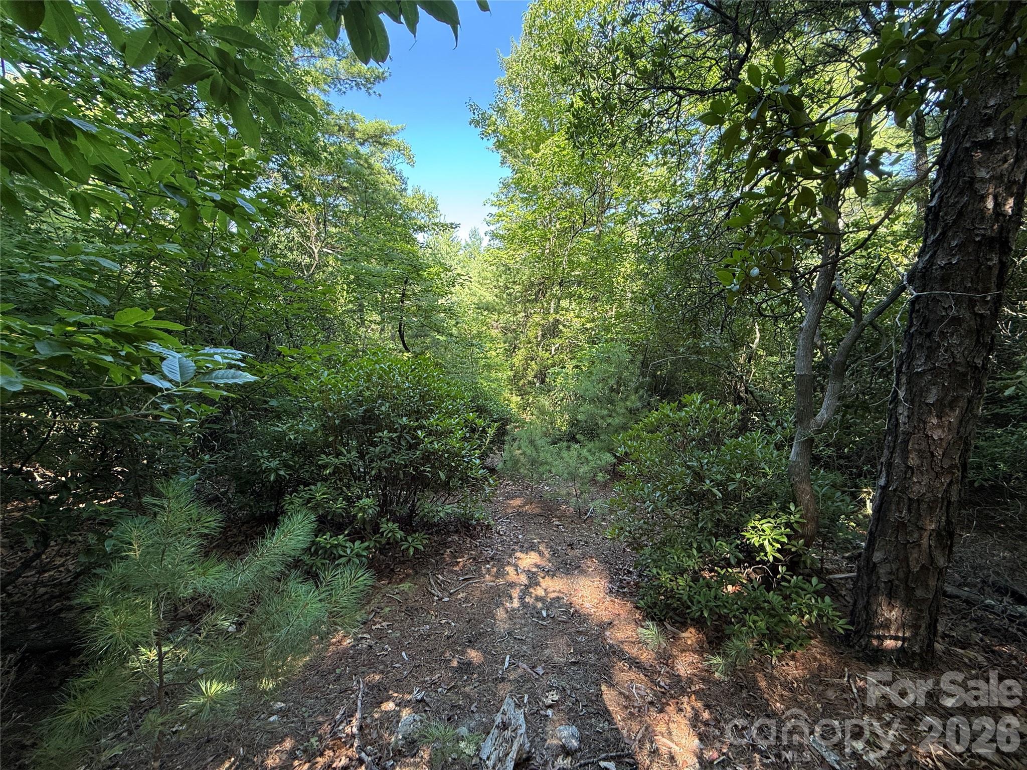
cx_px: 514
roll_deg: -2.7
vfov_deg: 85.7
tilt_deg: -13.4
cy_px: 385
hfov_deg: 102.1
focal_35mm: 14
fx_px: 415
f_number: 2.2
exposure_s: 1/99
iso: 80
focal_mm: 2.22
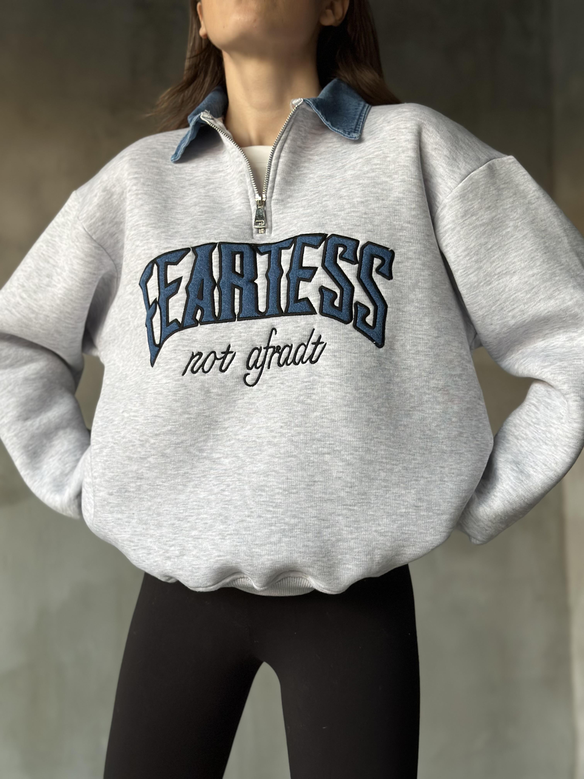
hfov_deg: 30.3
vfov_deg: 39.7
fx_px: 1080
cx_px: 292
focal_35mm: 48
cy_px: 390
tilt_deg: +1.6
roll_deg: -0.4
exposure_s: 1/60
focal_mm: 6.86
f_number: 1.78
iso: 200
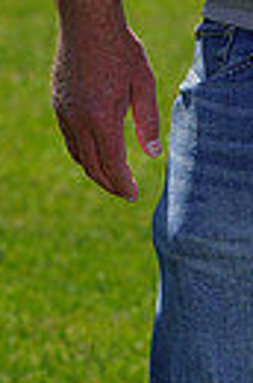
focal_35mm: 591
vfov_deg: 3.5
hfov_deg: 2.3
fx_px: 6263
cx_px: 407
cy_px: -280
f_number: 8
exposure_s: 1/250
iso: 100
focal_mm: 132
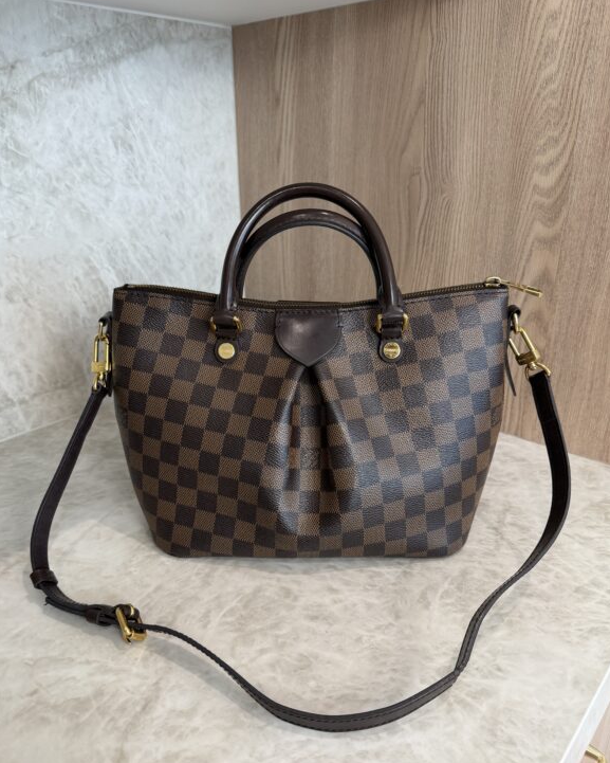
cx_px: 296
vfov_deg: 66.0
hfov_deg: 54.9
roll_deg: +0.3
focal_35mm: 26
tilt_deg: -23.7
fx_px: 587
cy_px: 403
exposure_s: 1/120
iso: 160
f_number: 1.78
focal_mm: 6.76
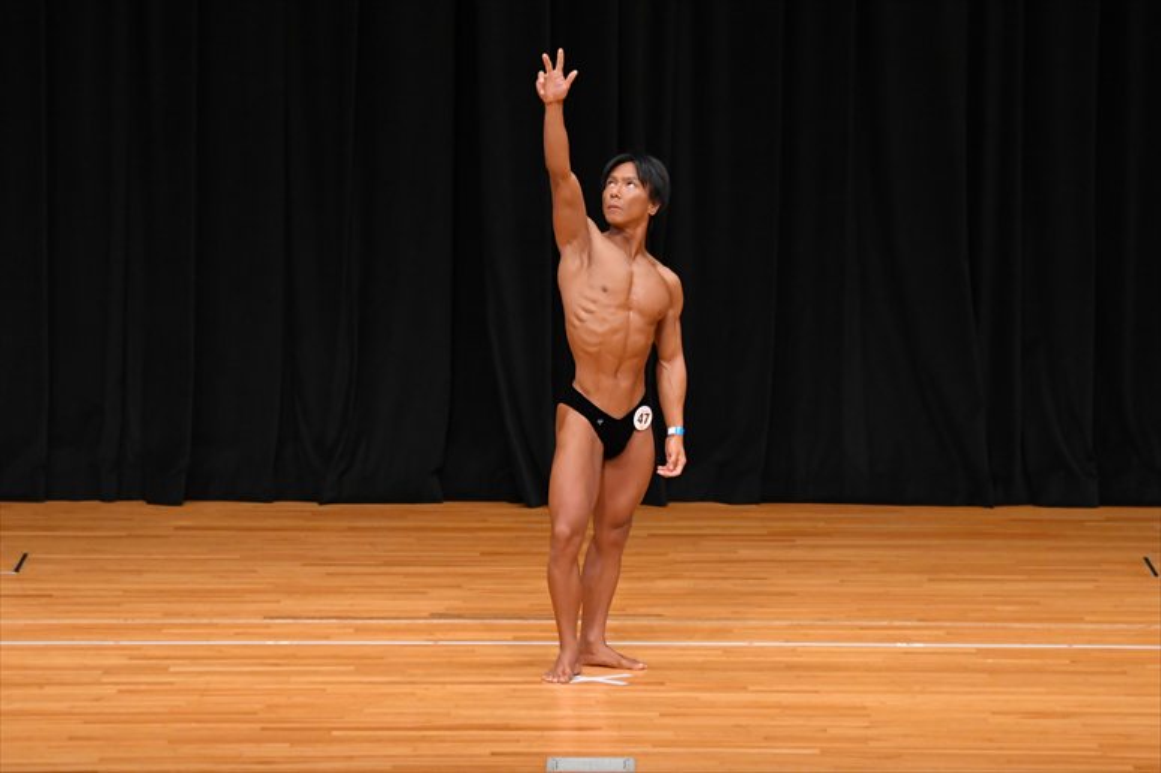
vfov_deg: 6.1
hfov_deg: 9.2
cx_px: 580
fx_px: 7253
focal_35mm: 225
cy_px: 386
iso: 3200
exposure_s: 1/400
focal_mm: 150
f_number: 5.6
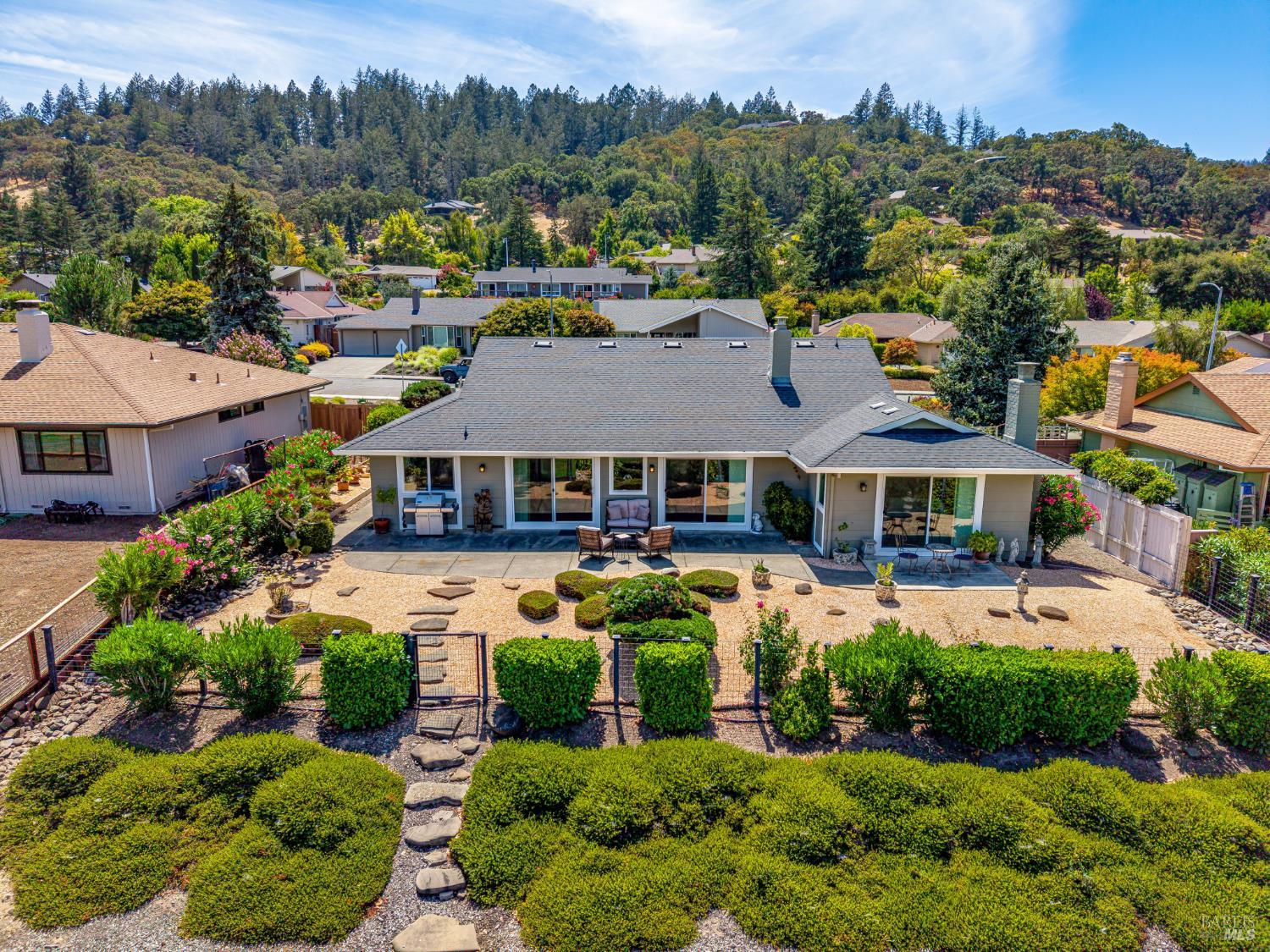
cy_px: 476
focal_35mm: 24
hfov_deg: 71.6
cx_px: 635
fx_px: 881
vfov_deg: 56.8
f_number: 1.8
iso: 300
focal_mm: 8.67
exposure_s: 1/4000
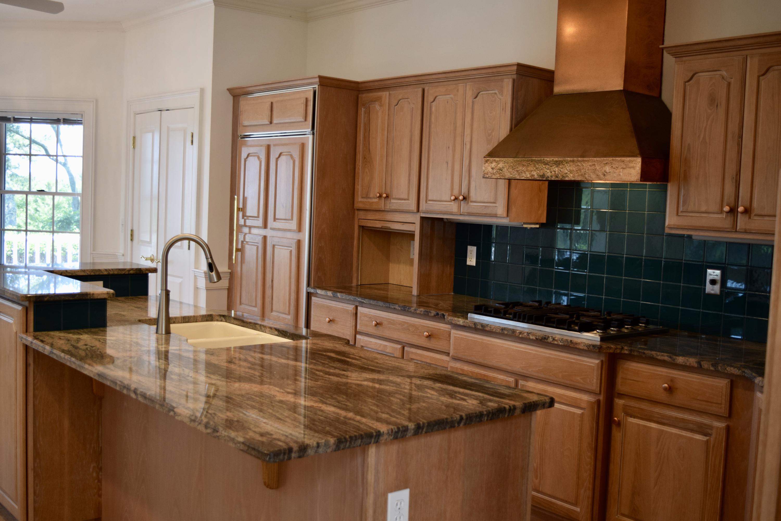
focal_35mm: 39
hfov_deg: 49.6
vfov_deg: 34.2
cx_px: 390
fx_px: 846
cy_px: 260
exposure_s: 1/60
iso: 450
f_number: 4
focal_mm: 26
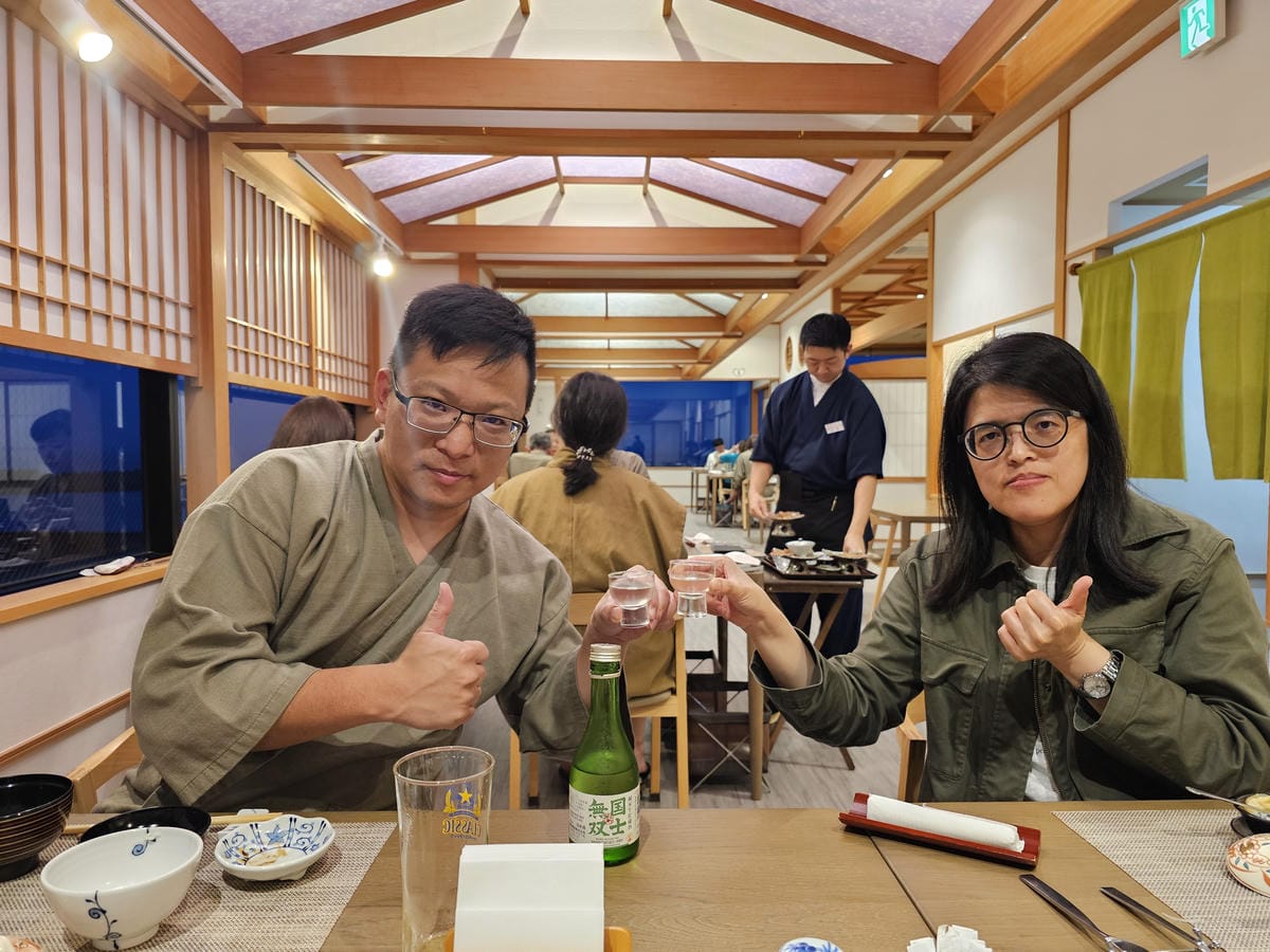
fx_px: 844
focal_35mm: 23
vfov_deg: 58.9
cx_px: 635
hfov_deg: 73.9
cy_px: 476
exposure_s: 1/100
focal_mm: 6.3
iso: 640
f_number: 1.7
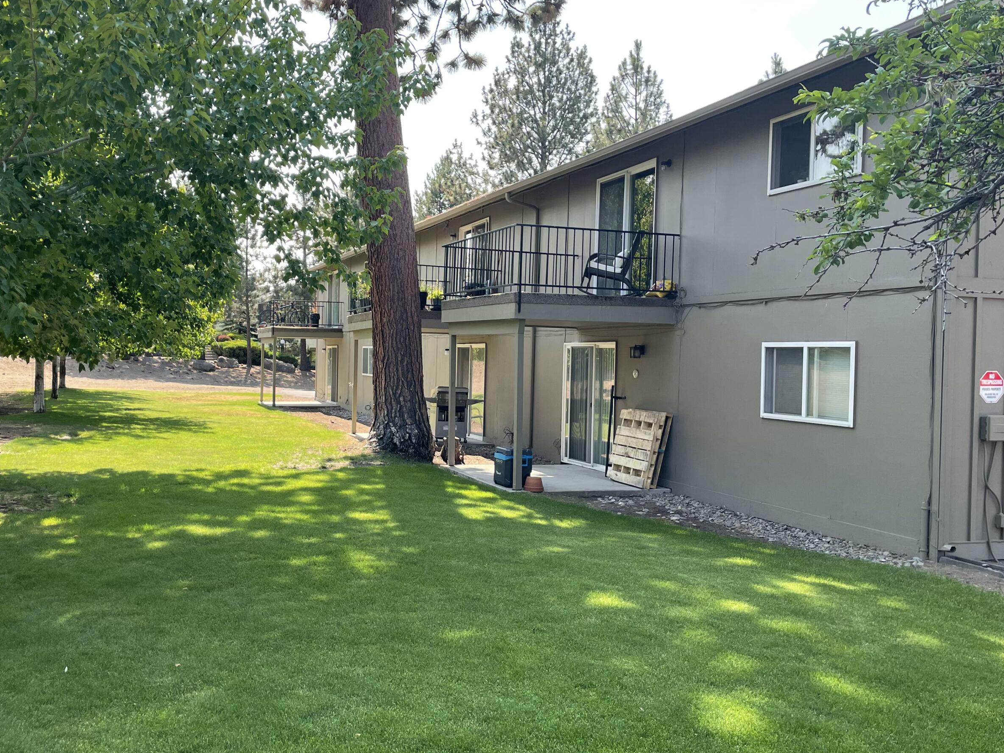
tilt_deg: -1.1
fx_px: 957
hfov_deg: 55.0
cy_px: 380
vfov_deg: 42.9
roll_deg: -0.7
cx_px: 406
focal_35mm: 33
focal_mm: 4.2
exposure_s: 1/612
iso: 32
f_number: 1.6
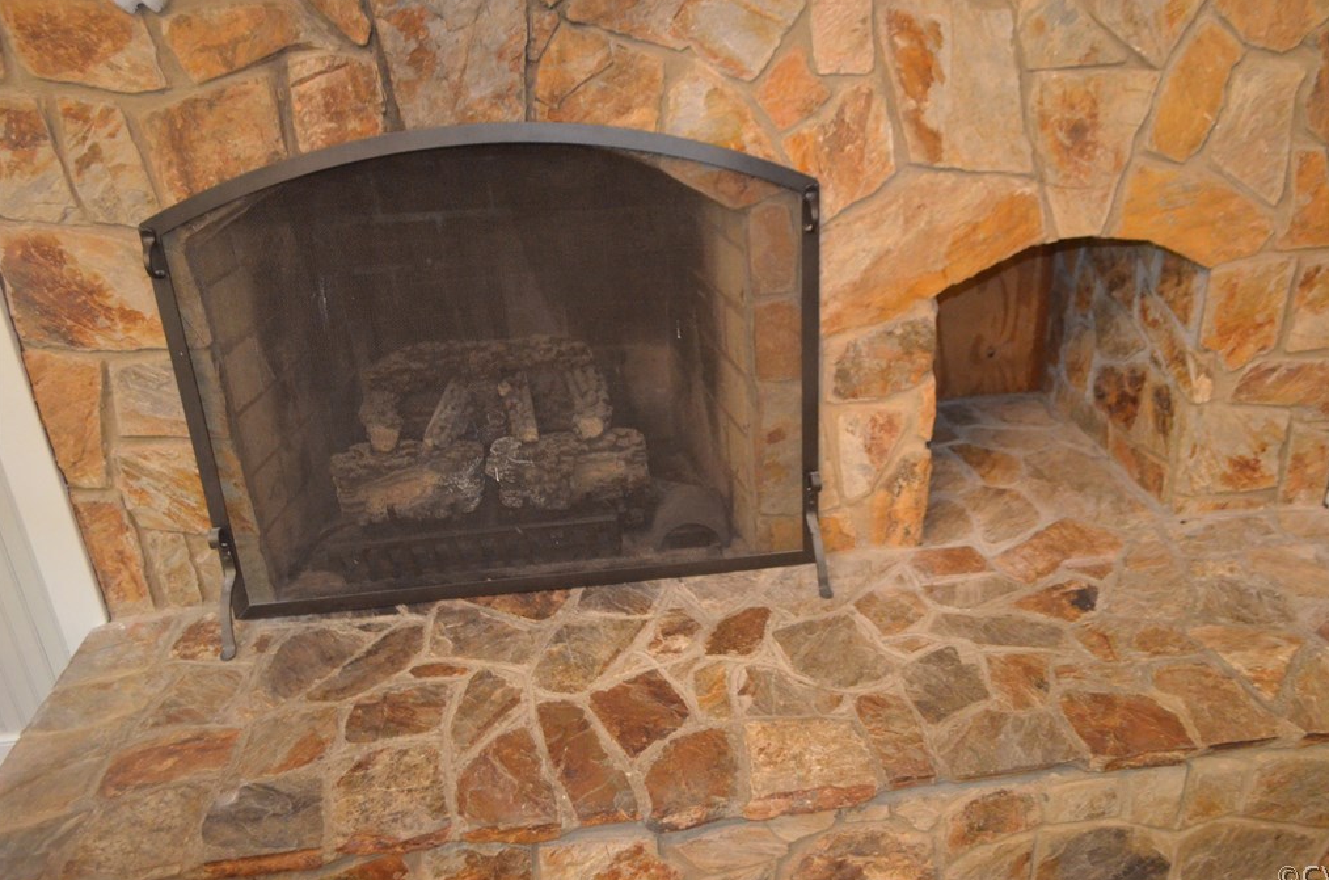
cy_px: 424
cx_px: 708
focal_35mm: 29
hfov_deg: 63.7
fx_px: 1068
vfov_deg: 44.7
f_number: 3.5
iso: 3200
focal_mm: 18
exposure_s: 1/60
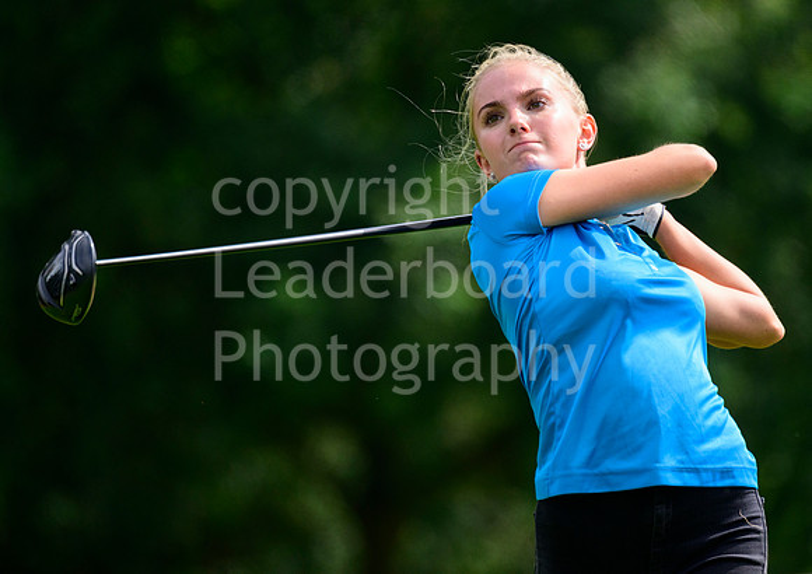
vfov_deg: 2.9
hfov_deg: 4.1
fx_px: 11299
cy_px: 235
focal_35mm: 492
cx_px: 509
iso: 1000
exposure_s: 1/3200
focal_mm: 400
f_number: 5.6
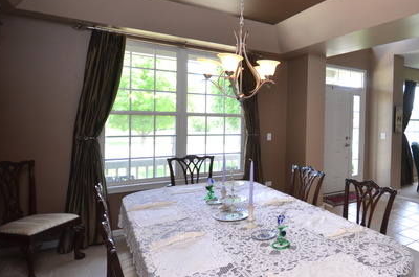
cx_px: 328
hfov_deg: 67.7
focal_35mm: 24
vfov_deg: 52.8
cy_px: 123
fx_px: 279
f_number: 4.5
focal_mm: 10
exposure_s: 1/80
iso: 400
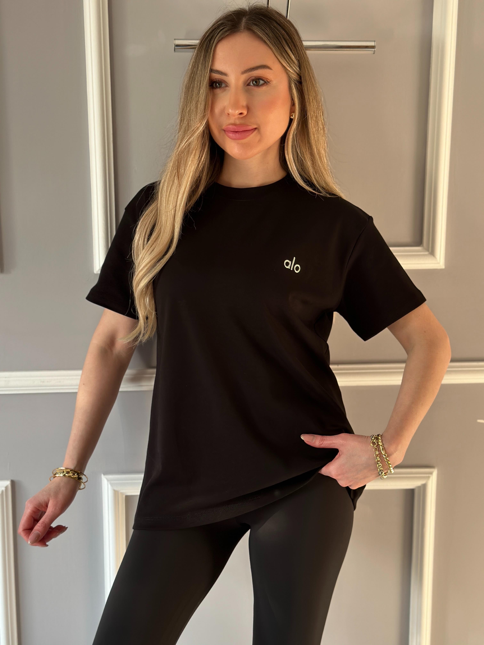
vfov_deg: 39.7
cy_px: 322
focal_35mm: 48
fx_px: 895
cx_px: 242
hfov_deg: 30.3
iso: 125
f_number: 1.78
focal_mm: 6.86
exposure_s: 1/111
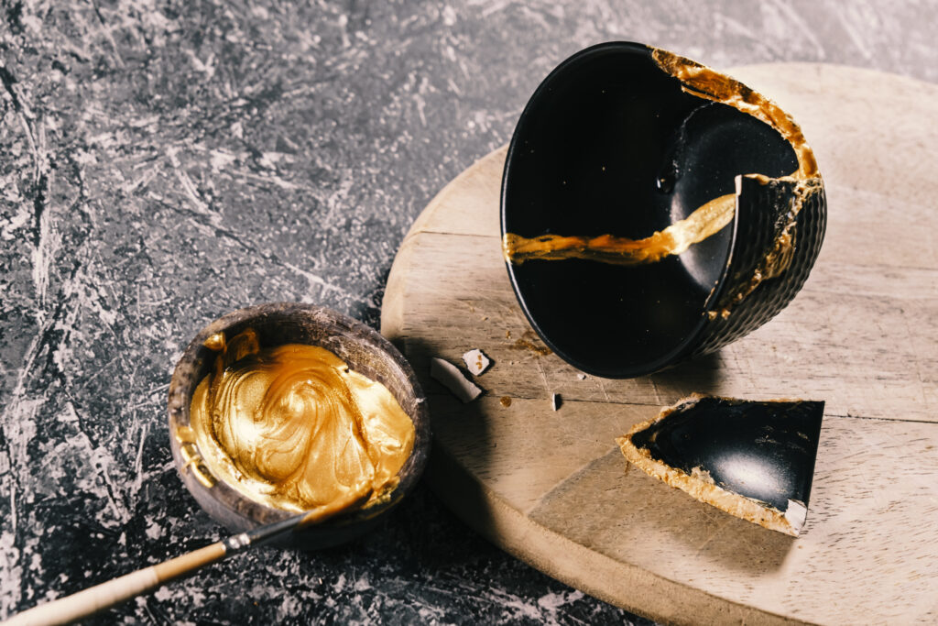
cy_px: 313
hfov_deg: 17.1
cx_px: 469
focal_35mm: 120
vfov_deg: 11.4
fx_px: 3127
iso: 500
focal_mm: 80
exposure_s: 1/100
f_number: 5.6
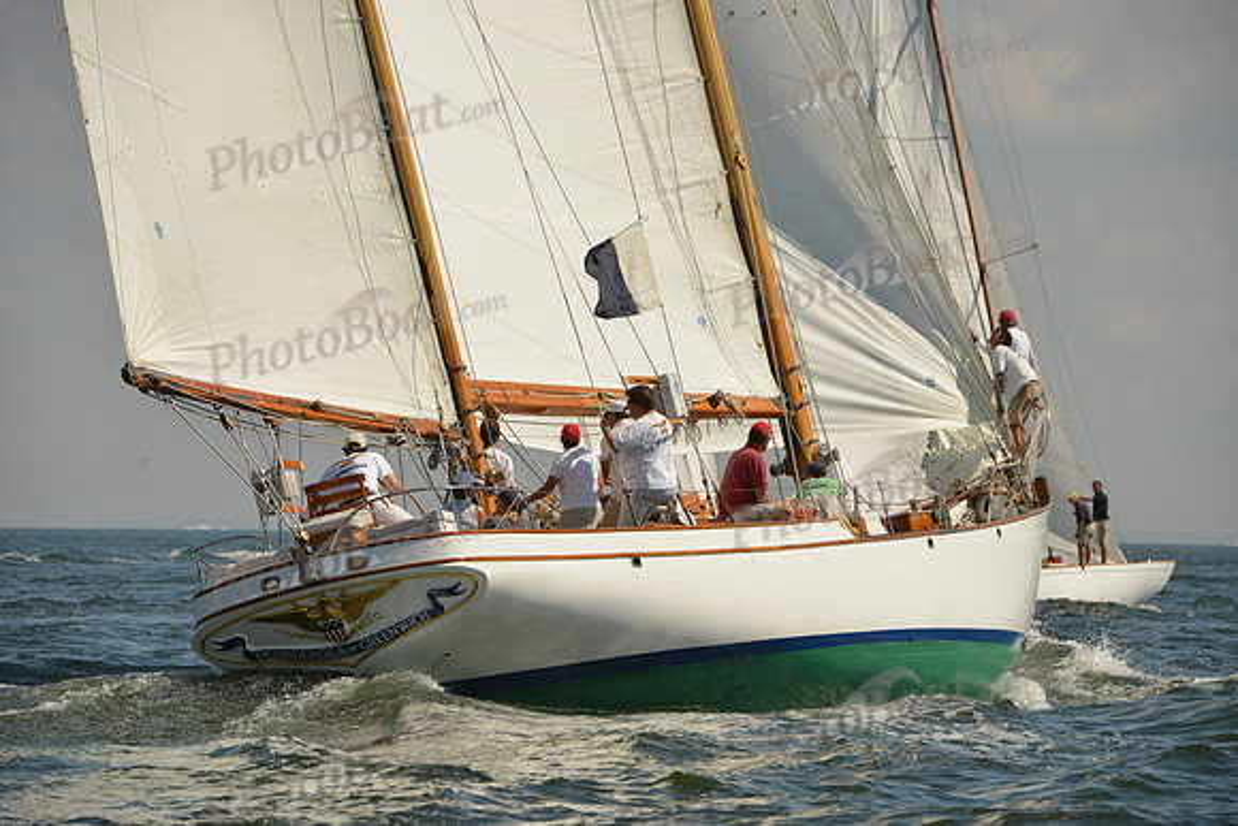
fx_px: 6879
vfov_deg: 6.9
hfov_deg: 10.3
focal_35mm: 200
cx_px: 619
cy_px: 413
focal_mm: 200
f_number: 9
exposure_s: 1/800
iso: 400
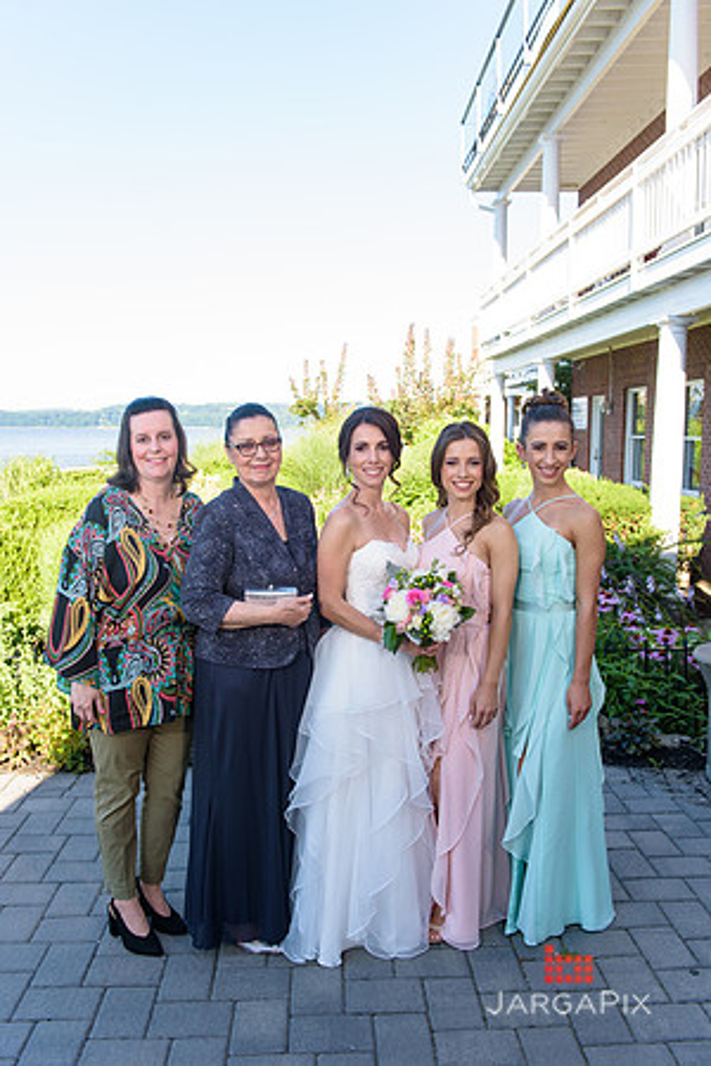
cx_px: 356
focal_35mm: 31
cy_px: 533
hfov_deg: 42.3
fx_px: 918
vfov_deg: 60.3
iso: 200
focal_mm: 31
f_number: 4
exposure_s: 1/250
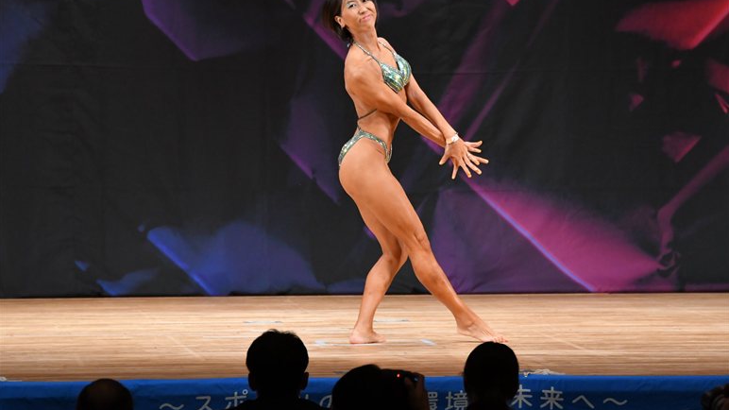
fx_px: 5180
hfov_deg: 8.1
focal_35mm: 268
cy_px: 187
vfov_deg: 4.5
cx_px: 365
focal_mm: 170
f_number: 5.6
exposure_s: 1/400
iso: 3200
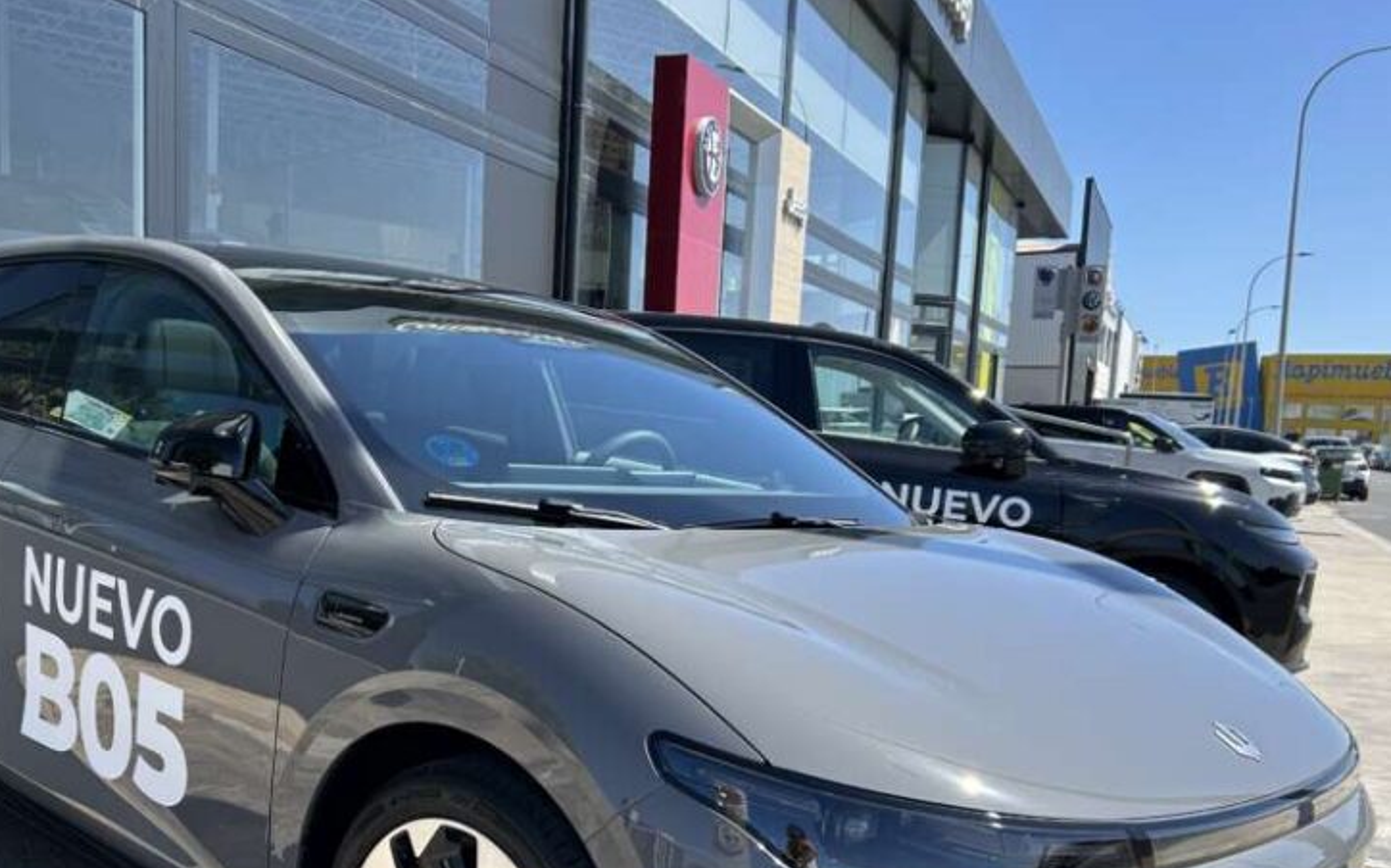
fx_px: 1478
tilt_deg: -7.8
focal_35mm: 39
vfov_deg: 32.3
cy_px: 613
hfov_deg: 50.3
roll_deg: -2.1
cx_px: 603
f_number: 1.5
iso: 50
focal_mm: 5.7
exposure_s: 1/2457
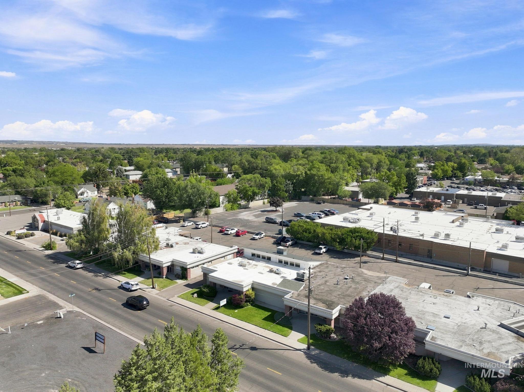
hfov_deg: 71.6
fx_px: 363
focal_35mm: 24
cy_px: 196
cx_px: 262
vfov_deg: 56.8
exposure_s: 1/2500
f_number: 2.8
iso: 130
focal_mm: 12.3
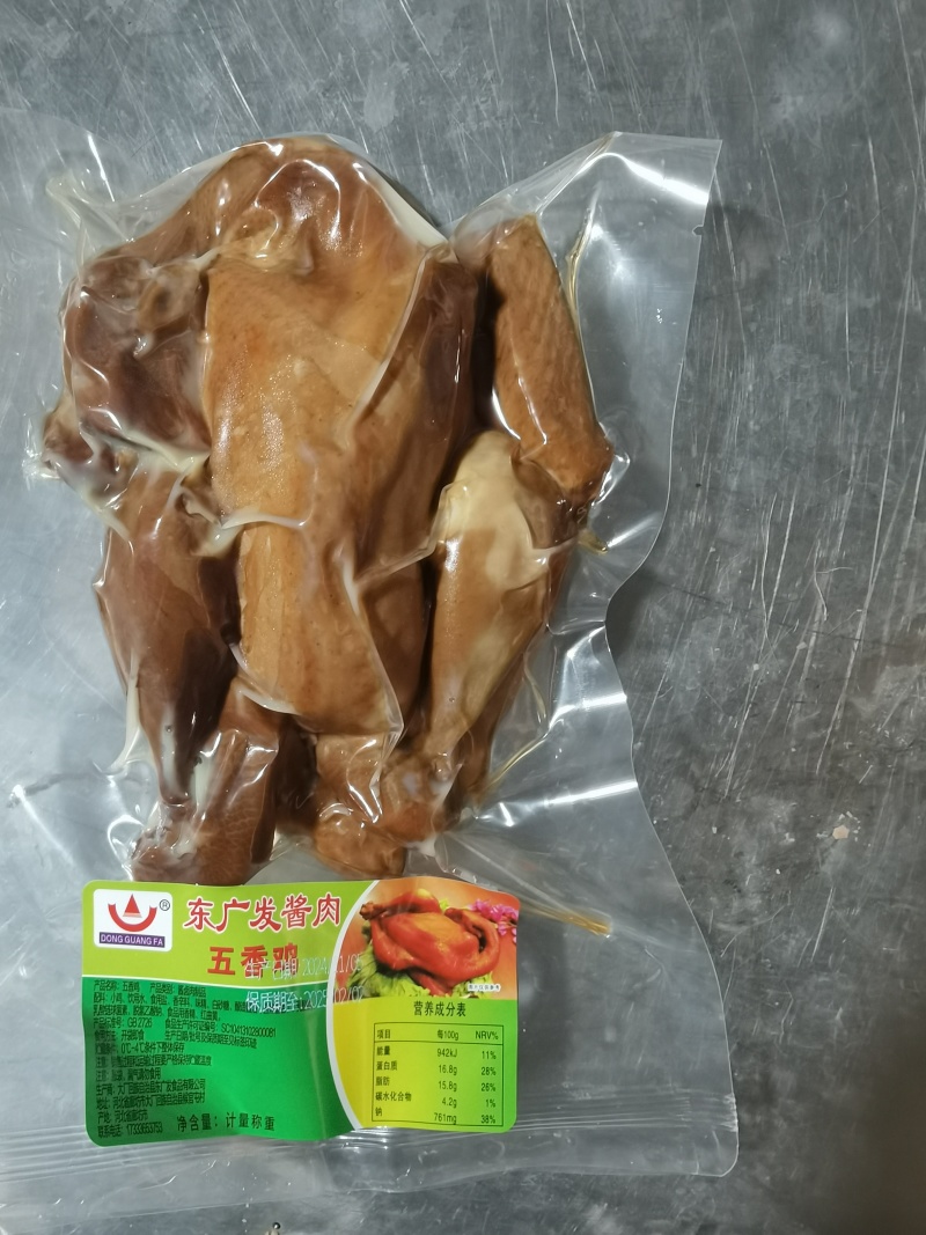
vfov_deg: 65.3
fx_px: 963
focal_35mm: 27
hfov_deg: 51.3
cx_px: 463
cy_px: 618
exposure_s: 1/33.3
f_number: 2.2
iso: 200
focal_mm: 2.26
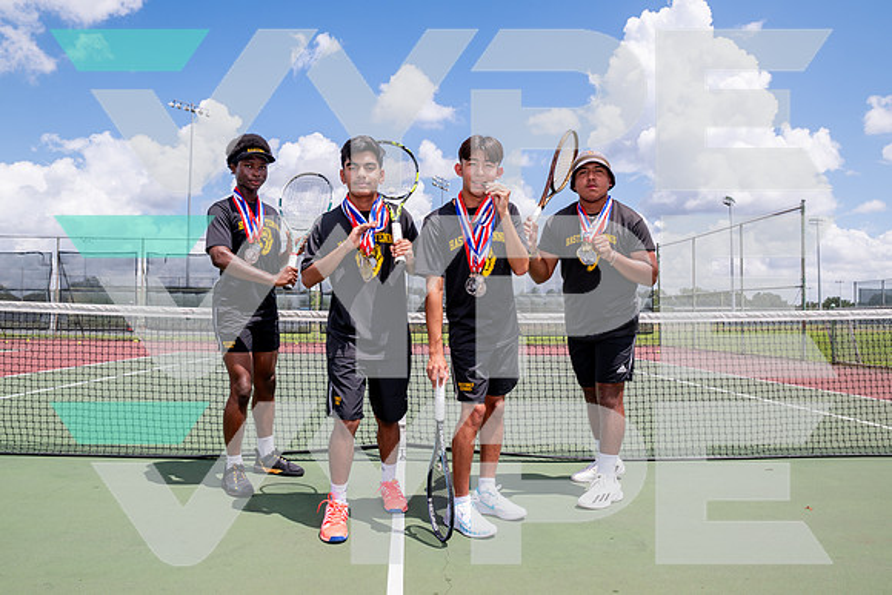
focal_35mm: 25
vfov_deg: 51.9
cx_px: 446
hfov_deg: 72.2
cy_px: 298
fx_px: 612
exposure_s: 1/400
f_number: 7.1
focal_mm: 24
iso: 100
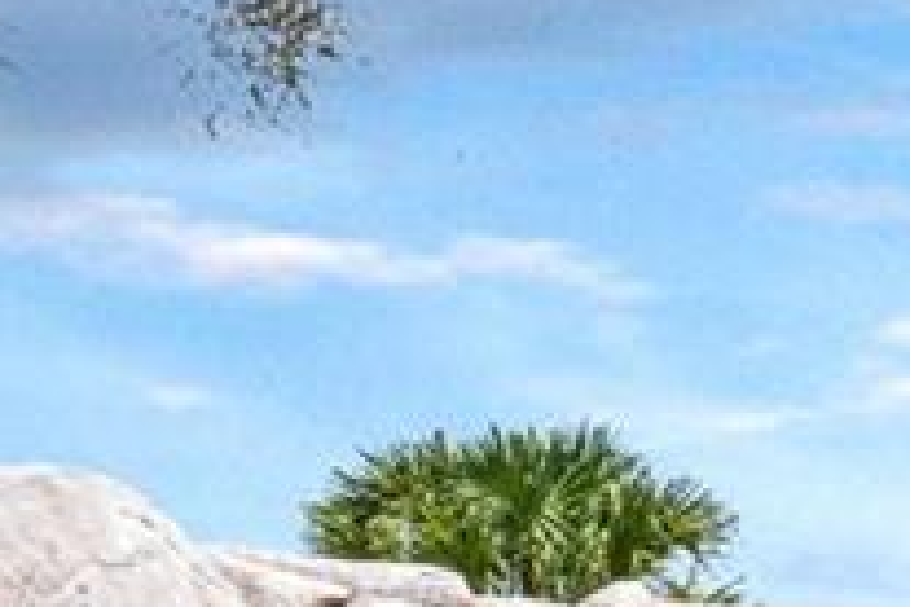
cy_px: 752
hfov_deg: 7.7
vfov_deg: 6.9
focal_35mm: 197
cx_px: 3411
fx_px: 4976
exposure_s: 1/320
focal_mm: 25.5
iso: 200
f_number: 13
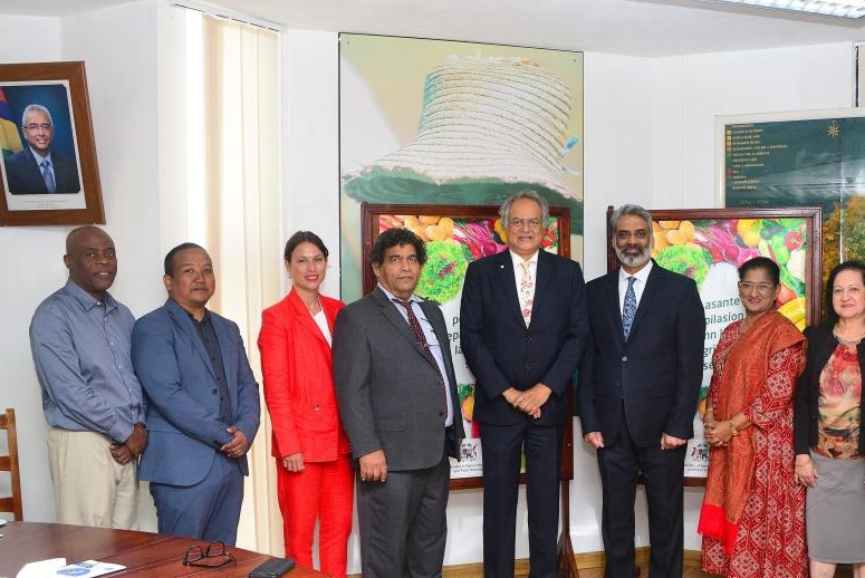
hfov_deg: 51.1
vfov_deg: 35.8
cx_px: 558
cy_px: 367
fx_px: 890
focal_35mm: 37
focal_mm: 28
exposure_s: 1/200
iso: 2500
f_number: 6.3
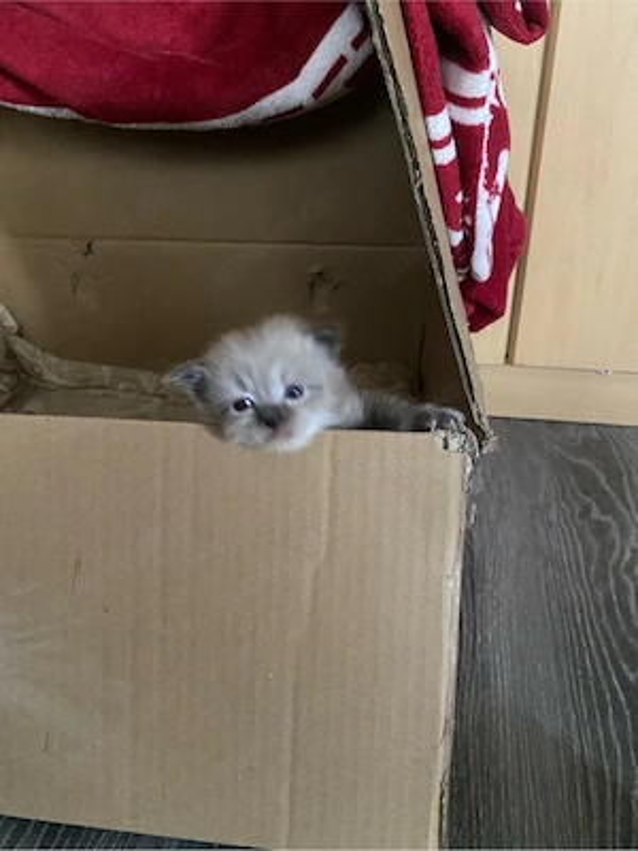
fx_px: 639
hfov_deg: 53.1
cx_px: 319
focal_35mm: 26
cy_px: 426
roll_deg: +0.2
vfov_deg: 67.3
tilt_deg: -25.6
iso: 800
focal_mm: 4.25
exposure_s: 1/30
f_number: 1.8
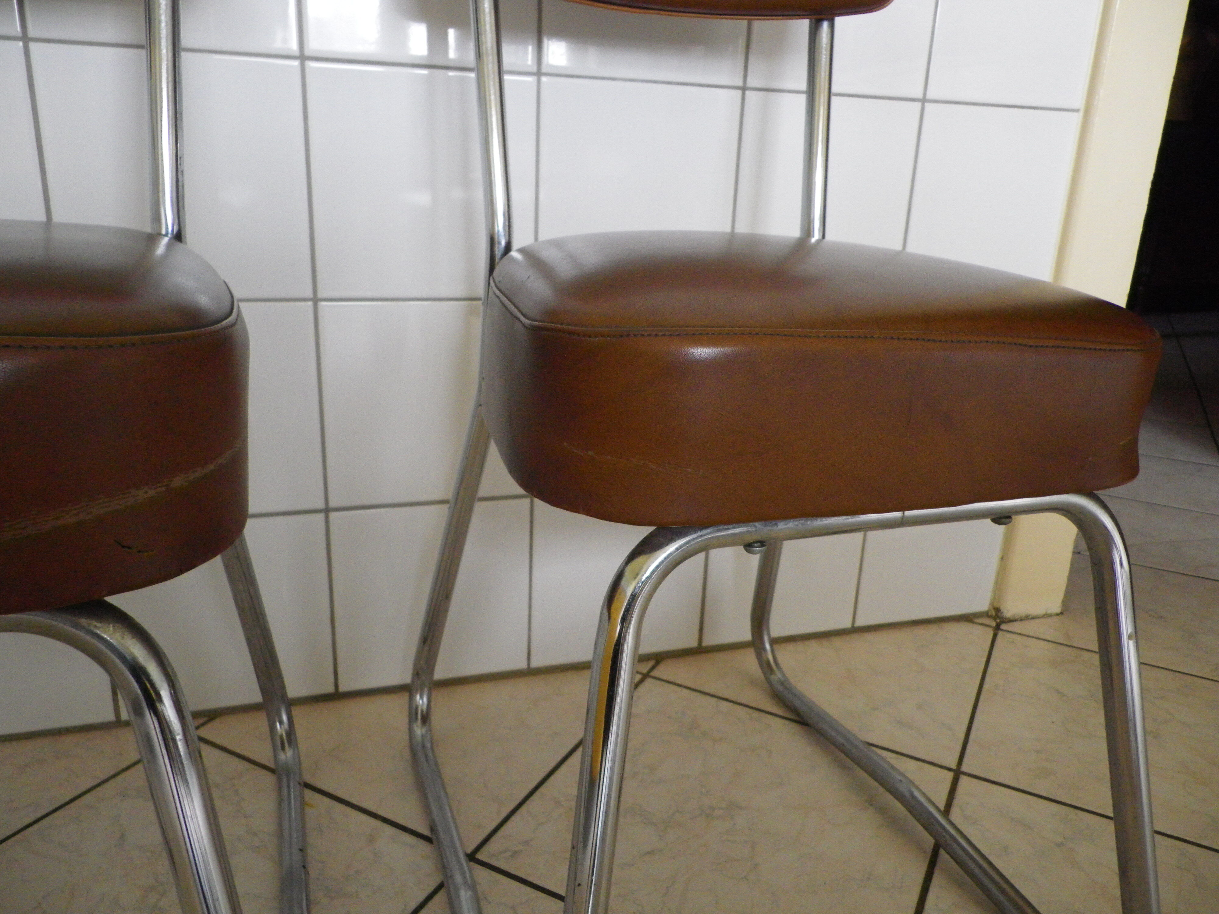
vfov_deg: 49.7
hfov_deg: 63.4
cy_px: 457
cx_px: 610
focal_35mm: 28
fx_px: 986
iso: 320
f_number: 2.6
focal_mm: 4.9
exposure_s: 1/60
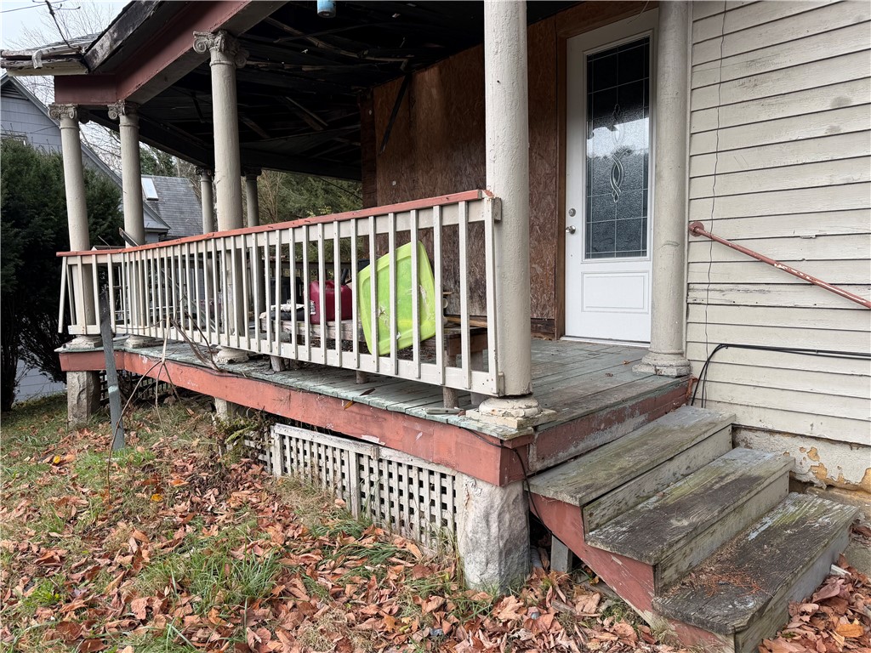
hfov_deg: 71.6
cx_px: 436
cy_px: 326
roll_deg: +1.1
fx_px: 604
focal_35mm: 24
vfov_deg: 56.8
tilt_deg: -5.8
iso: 80
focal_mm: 6.76
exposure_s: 1/571
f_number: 1.78
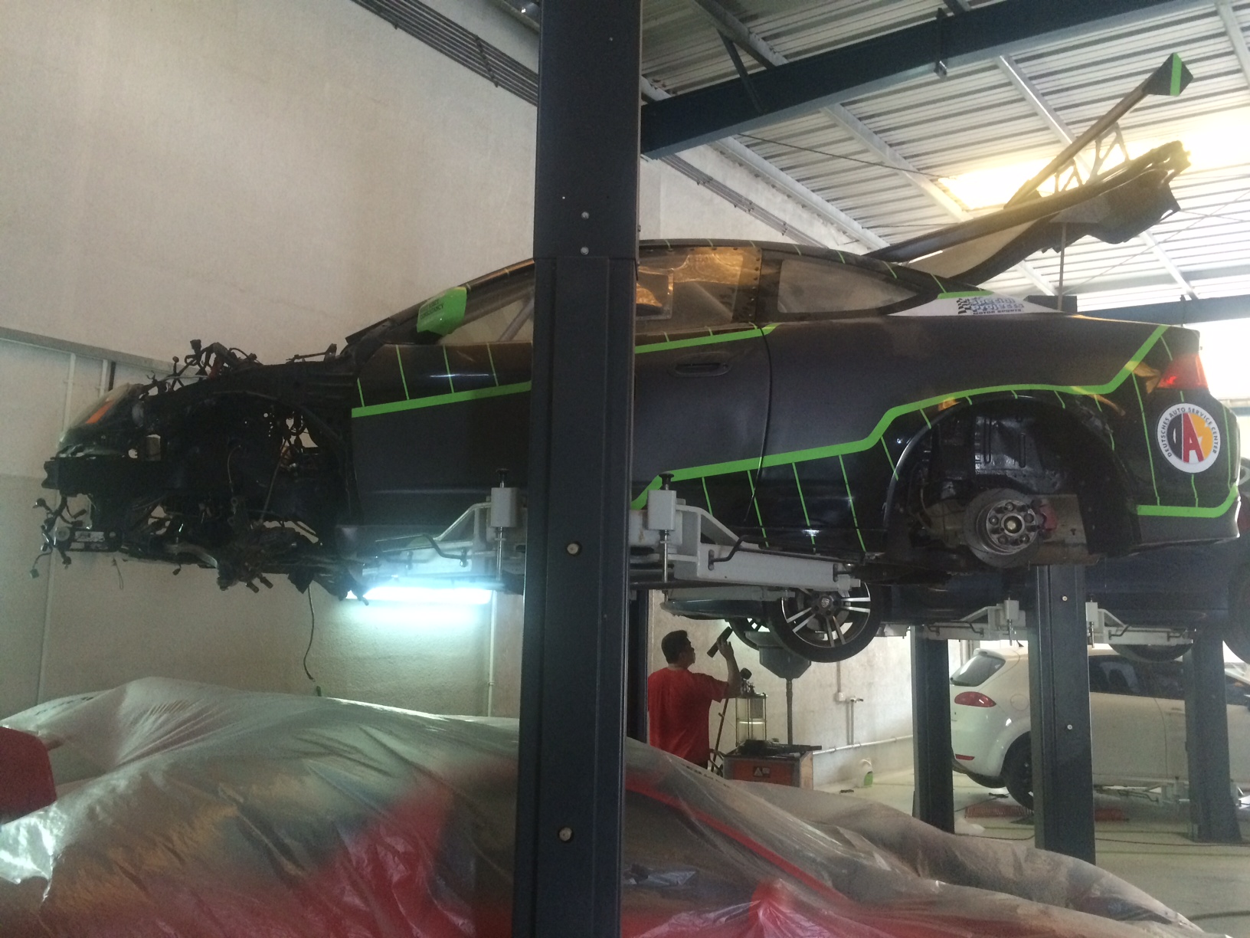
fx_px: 1083
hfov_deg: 60.0
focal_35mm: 30
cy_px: 469
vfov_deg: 46.8
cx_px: 625
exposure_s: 1/30
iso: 250
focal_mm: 4.12
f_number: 2.2
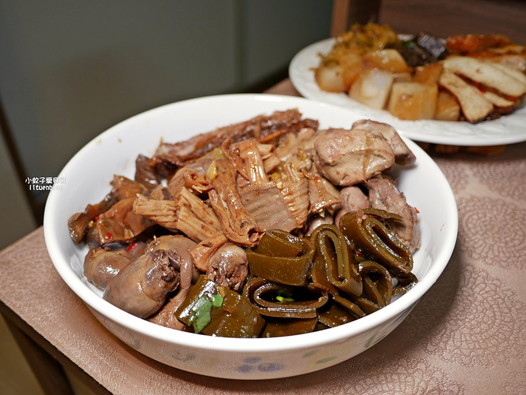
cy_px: 198
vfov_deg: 49.8
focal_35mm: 28
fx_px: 426
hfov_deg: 63.4
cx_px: 263
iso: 250
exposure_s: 1/60
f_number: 2.5
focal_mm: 14
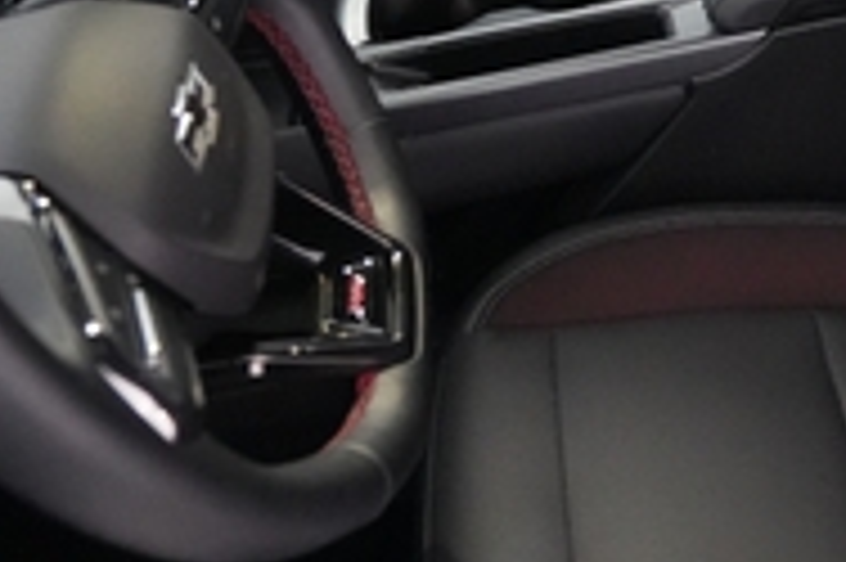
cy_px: 9
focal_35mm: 58
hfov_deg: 31.8
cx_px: 850
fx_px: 1362
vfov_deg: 22.5
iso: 12800
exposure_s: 1/250
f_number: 2.8
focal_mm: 17
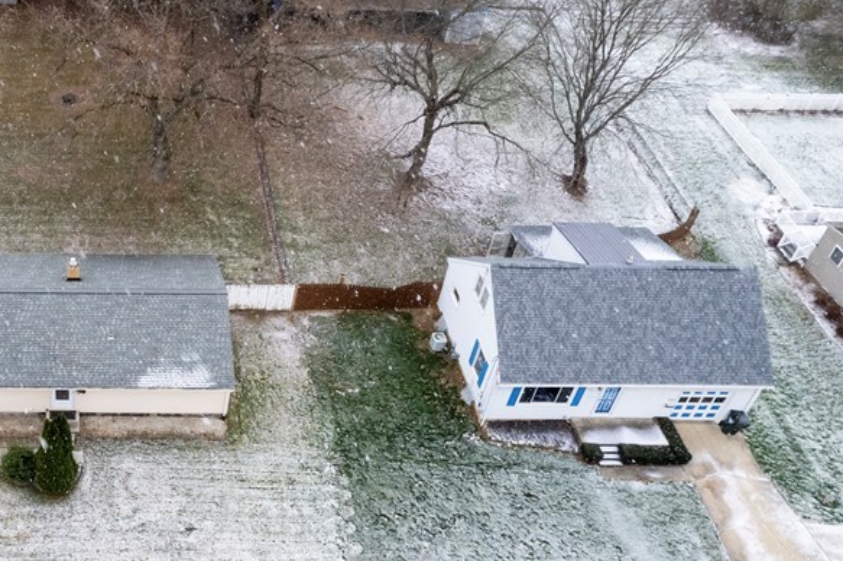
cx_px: 81
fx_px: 960
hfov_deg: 43.3
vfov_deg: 32.6
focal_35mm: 41
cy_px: 299
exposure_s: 1/400
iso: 130
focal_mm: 8.38
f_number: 2.8
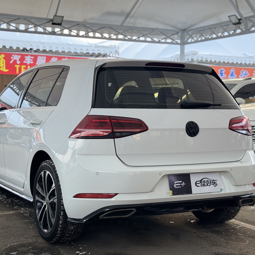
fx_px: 475
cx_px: 107
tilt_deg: -3.3
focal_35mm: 57
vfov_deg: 30.0
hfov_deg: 30.0
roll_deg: -1.2
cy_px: 127
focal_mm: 6.76
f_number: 1.78
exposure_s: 1/121
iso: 50
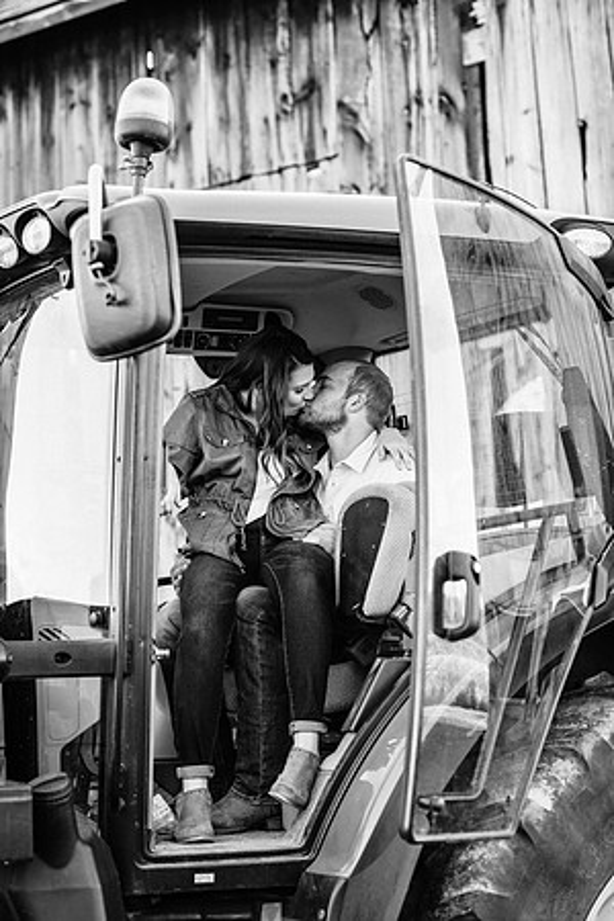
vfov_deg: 23.9
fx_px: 2174
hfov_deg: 16.1
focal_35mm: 85
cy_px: 460
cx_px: 307
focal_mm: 85
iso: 200
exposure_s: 1/640
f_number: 3.2
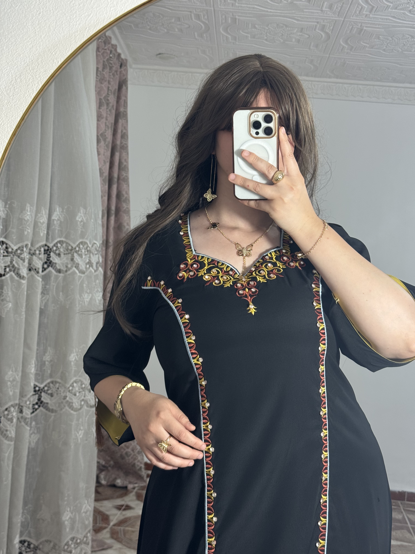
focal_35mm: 48
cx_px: 208
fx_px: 767
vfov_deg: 39.7
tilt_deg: -20.4
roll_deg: -4.9
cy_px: 277
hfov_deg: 30.3
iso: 50
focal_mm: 6.8
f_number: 1.8
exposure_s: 1/121
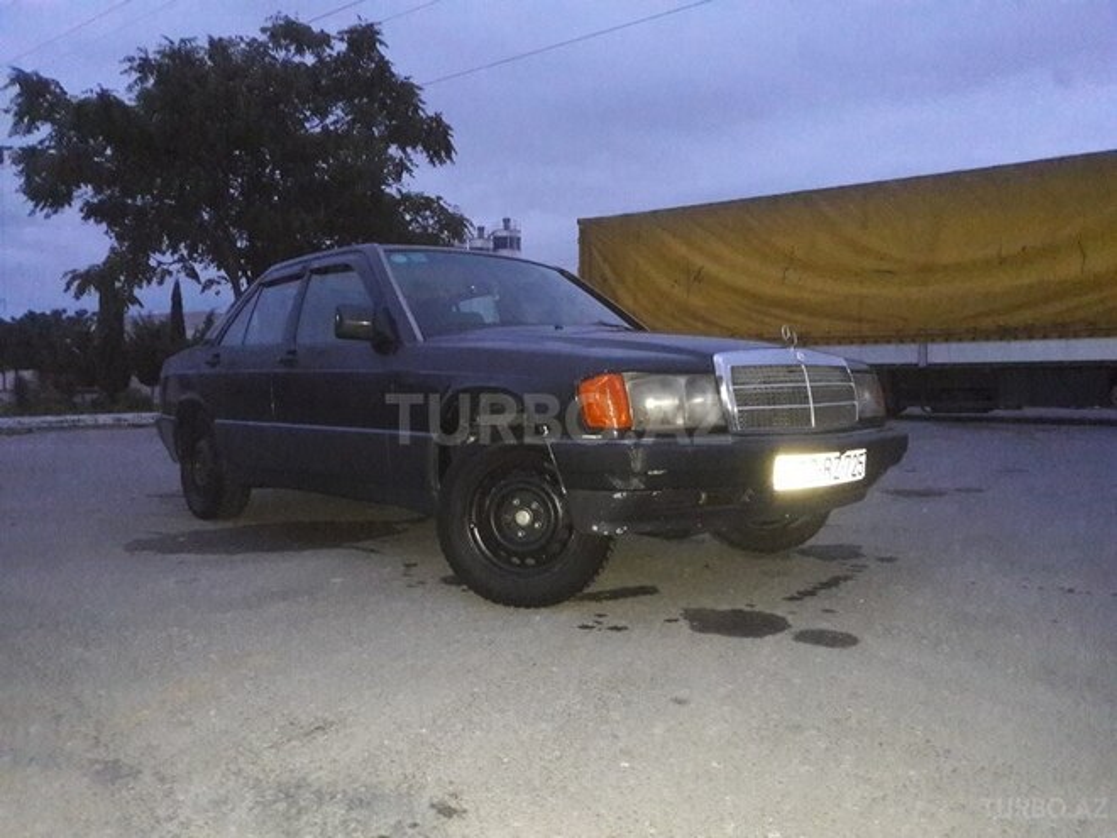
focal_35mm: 28
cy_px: 419
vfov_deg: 49.7
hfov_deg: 63.4
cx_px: 558
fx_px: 904
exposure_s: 1/17
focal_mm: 3.7
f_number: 1.9
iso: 800
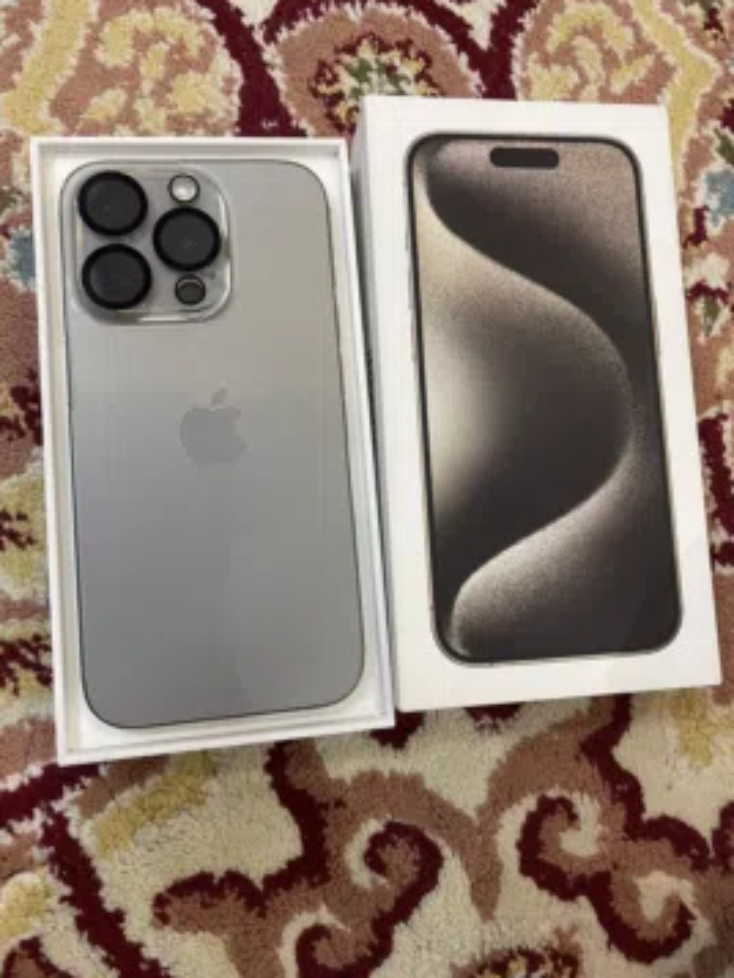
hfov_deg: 49.8
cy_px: 468
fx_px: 791
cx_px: 378
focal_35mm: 28
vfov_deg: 63.4
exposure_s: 1/60
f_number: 1.6
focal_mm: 5.1
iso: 160
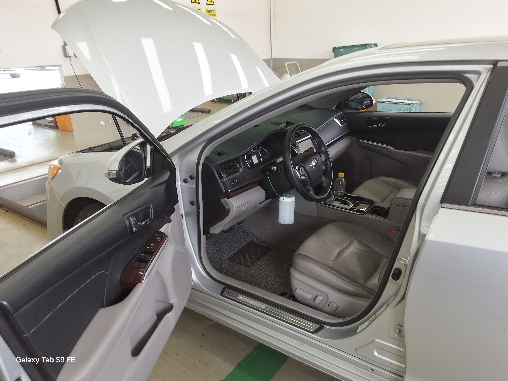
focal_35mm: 28
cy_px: 190
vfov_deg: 49.7
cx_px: 254
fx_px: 411
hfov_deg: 63.4
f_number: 1.9
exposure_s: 1/120
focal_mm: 2.91
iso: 32
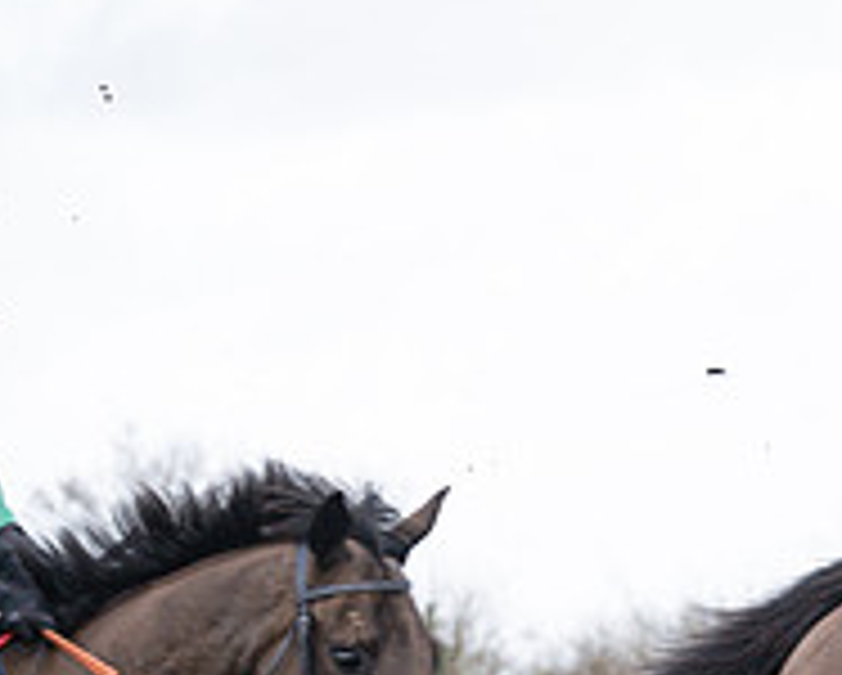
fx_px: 8956
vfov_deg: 4.3
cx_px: 1142
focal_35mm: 359
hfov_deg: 5.3
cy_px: 843
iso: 400
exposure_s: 1/800
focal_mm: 70
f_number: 4
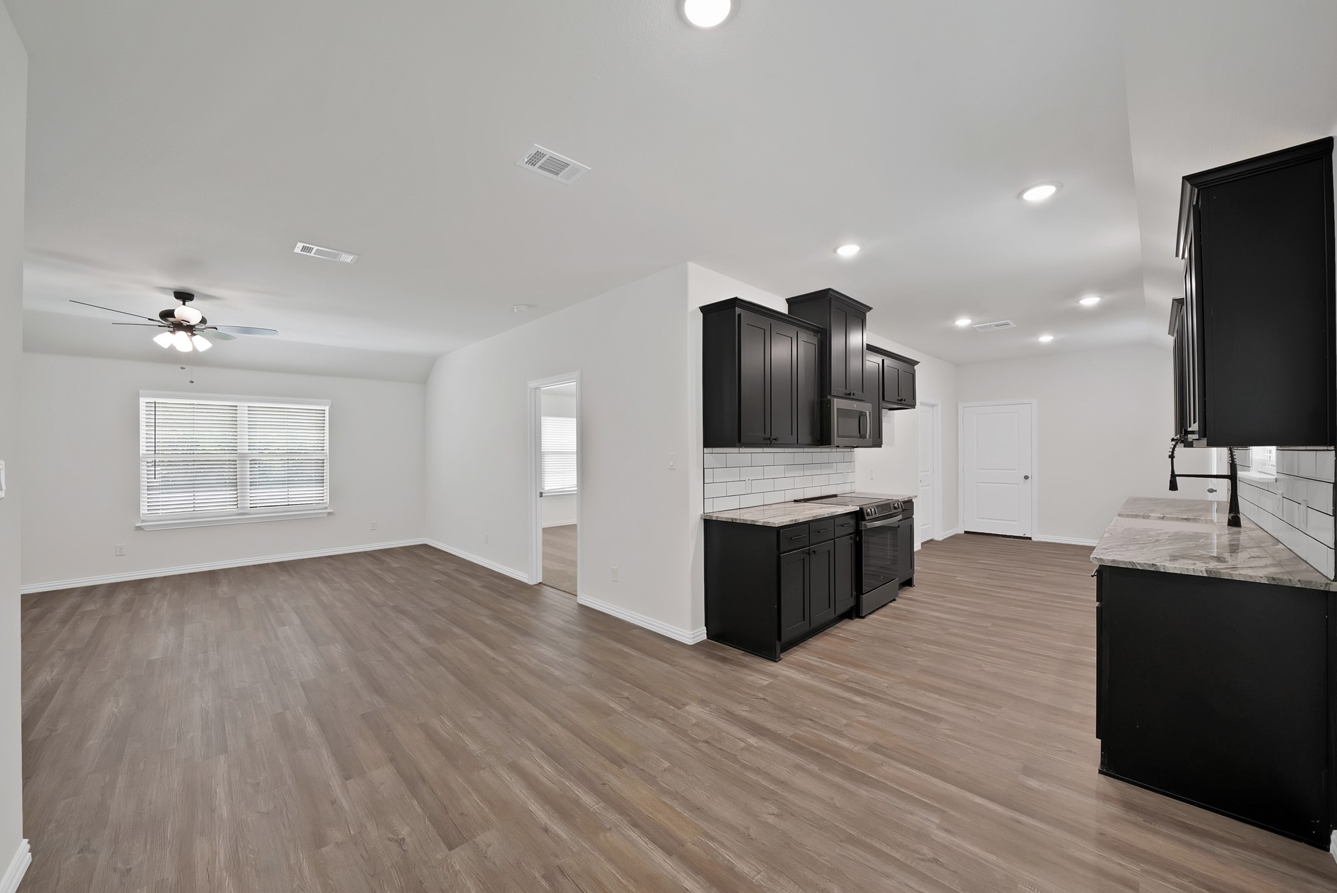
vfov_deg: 90.1
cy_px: 446
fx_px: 446
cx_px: 668
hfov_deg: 112.6
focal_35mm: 12
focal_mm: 12
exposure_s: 1/4
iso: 640
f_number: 9
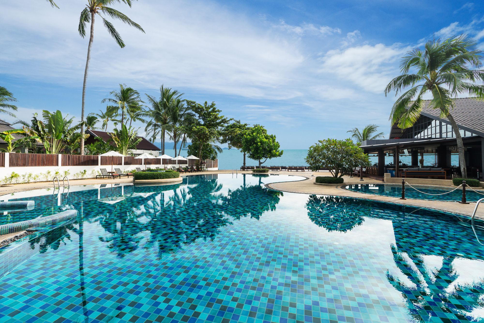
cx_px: 242
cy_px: 162
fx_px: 215
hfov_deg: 96.7
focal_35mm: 16
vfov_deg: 73.7
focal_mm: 16
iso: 400
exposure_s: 1/200
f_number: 10
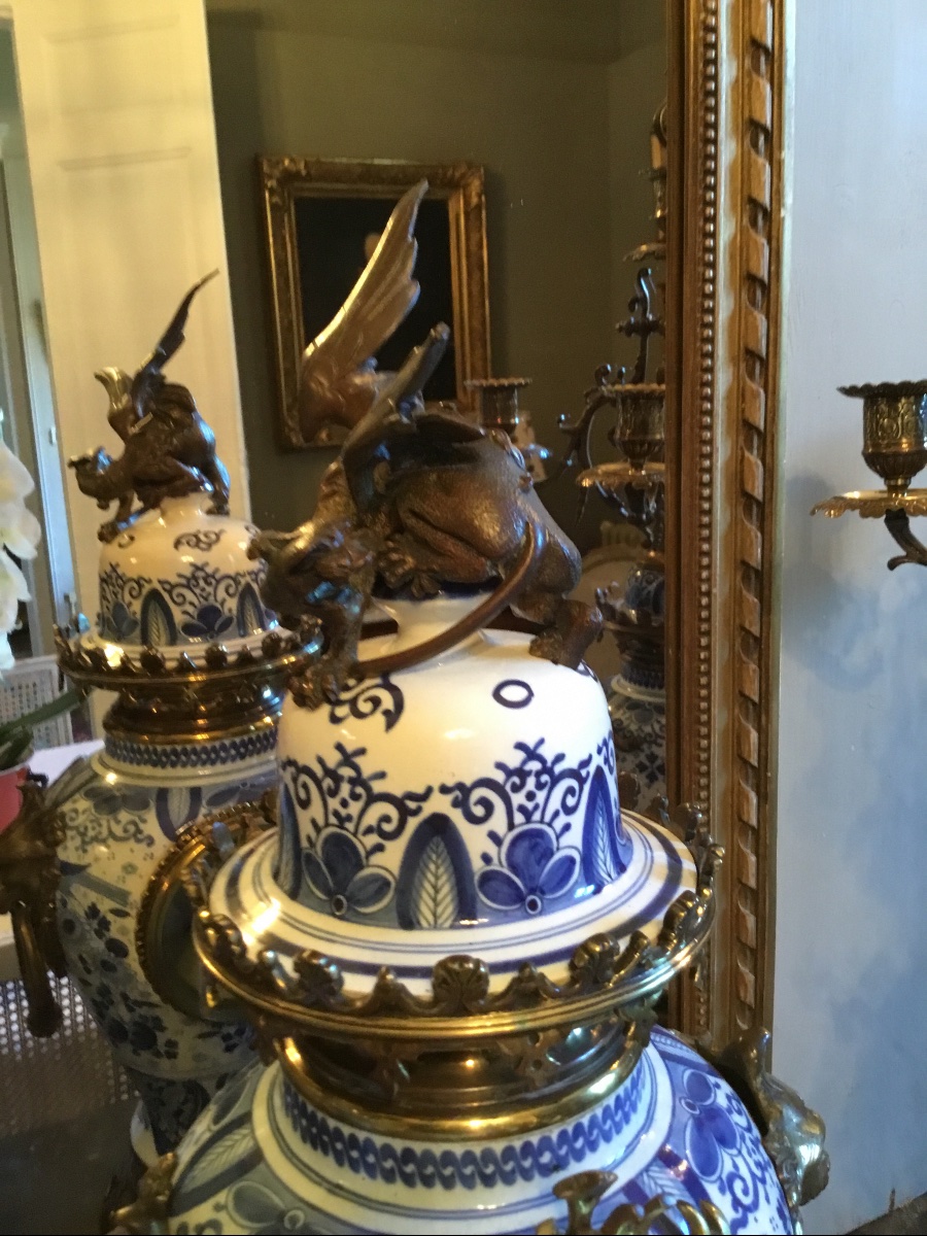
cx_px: 464
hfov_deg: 45.4
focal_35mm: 31
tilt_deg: -14.2
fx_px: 1107
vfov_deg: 58.4
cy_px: 618
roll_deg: +1.8
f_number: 2.4
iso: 200
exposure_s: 1/20
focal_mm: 3.3
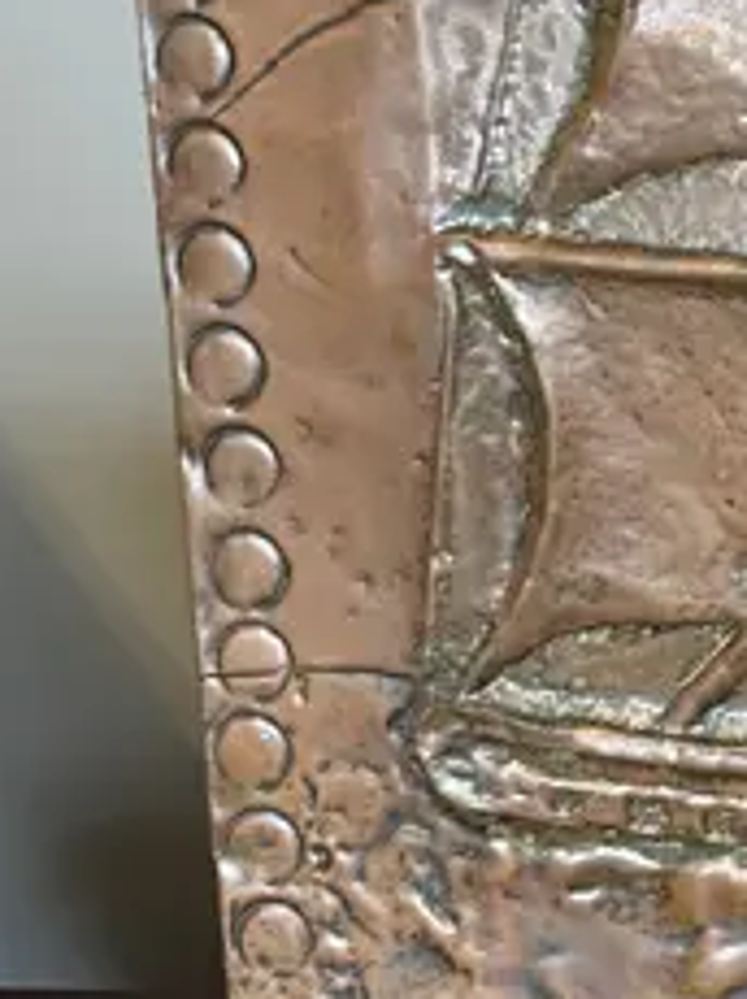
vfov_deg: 17.9
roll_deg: +0.6
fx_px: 3084
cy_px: -22
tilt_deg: -24.9
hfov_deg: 12.0
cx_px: 1581
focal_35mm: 107
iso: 160
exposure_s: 1/50
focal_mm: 6.86
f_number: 1.78
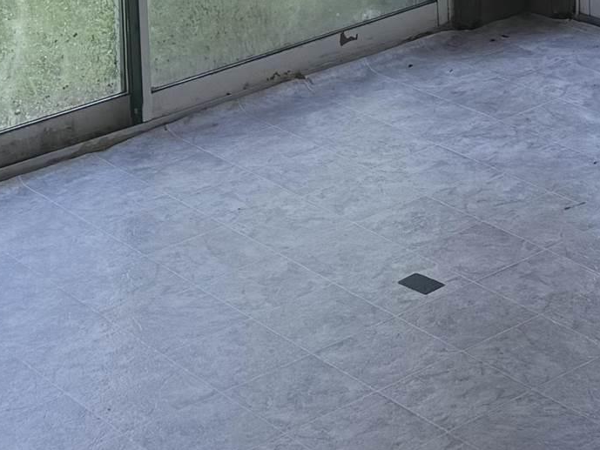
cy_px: -502
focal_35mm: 107
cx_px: 503
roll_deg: +3.3
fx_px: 1855
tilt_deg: -3.3
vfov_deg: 12.0
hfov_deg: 18.2
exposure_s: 1/360
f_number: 1.78
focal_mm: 6.76
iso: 80
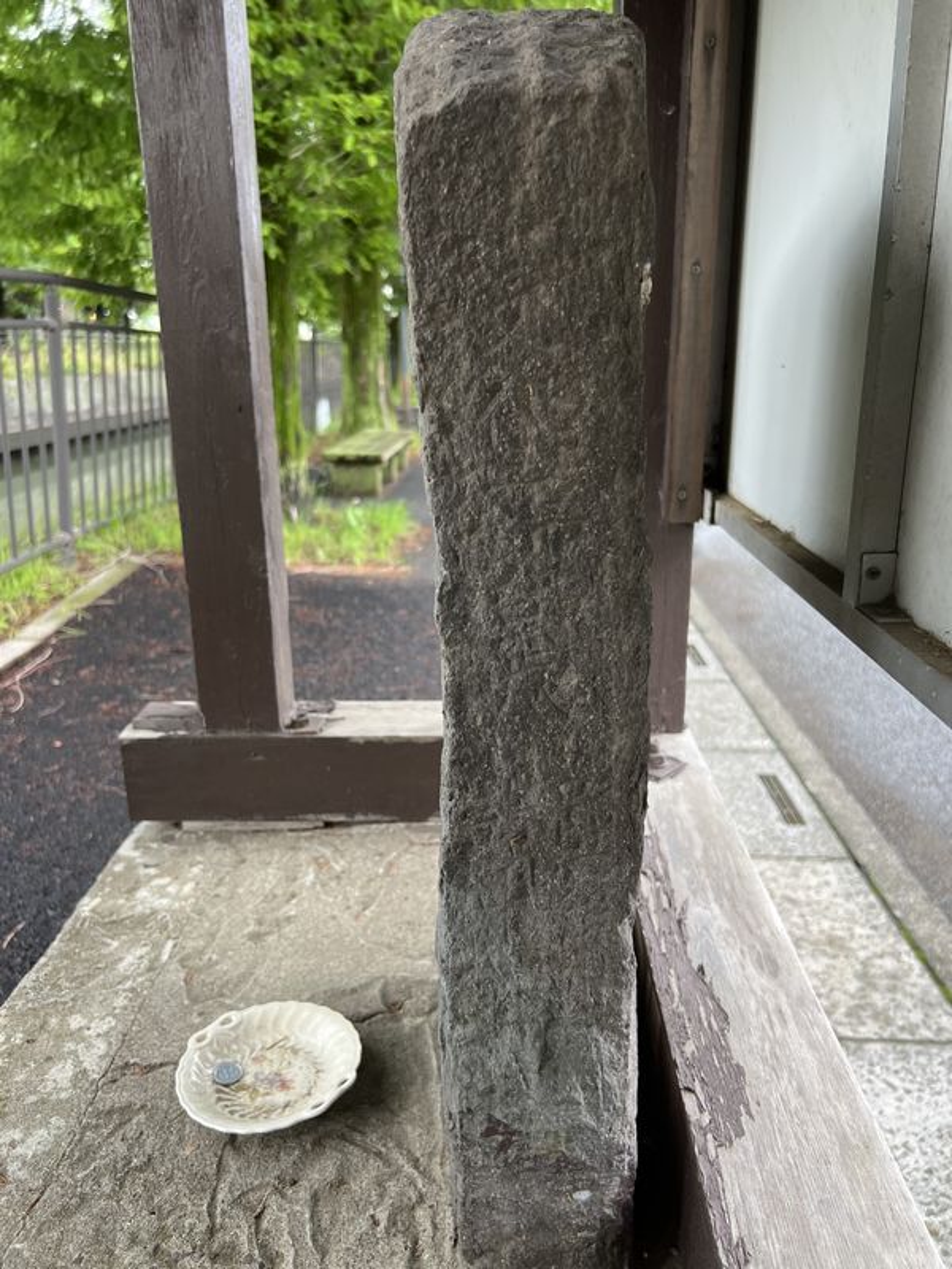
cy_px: 634
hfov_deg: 53.1
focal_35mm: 26
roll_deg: -0.1
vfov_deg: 67.3
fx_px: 953
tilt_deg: -17.7
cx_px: 476
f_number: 1.5
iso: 64
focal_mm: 5.7
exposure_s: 1/121
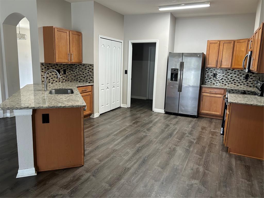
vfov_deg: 53.1
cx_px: 132
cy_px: 99
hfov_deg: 67.3
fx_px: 198
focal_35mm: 26
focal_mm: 5.7
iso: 125
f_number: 1.5
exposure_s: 1/60
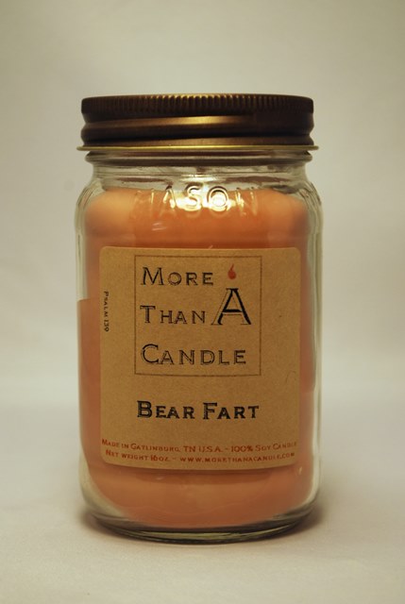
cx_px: 202
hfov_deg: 16.6
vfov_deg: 24.6
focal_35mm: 82
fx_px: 1387
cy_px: 302
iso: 180
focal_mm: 55
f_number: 5.6
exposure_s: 1/125
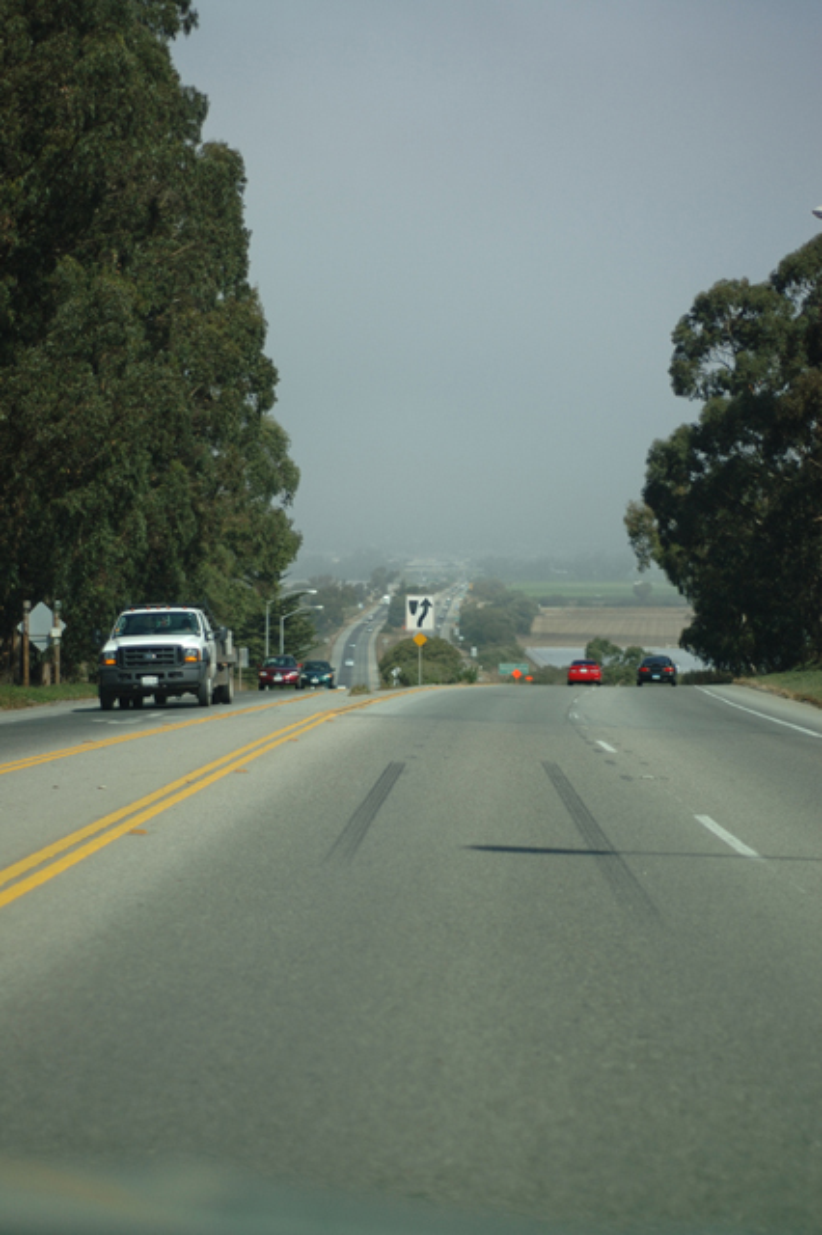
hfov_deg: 18.2
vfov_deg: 27.0
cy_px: 618
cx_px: 411
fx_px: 2571
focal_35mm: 75
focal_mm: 50
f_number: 1.8
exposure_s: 1/8000
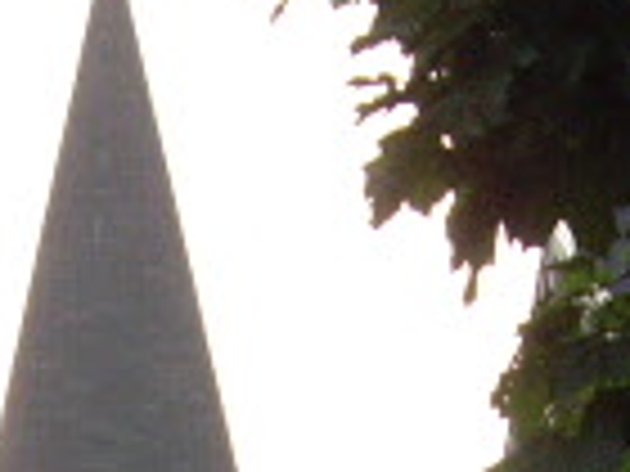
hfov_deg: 5.9
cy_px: 1304
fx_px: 6133
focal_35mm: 337
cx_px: 405
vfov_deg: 4.3
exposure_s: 1/100
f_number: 3.1
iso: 200
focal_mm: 9.6
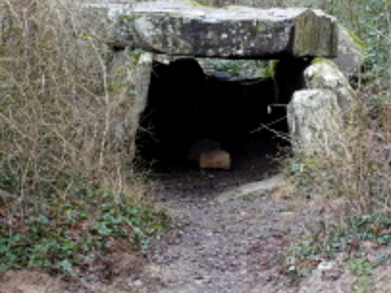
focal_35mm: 63
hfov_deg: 30.4
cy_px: 39
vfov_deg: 22.8
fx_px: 711
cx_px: 279
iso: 320
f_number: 3.4
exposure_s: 1/80
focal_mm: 5.8
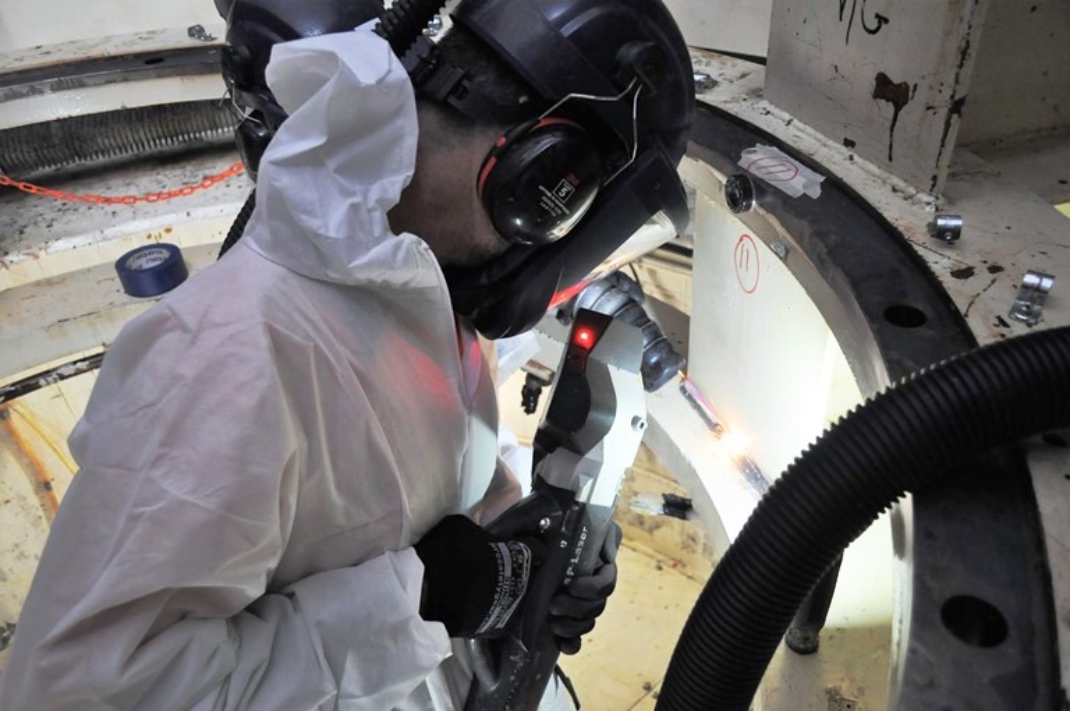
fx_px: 801
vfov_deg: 47.8
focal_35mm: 27
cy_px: 356
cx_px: 535
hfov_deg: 67.4
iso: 800
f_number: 4
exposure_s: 1/60
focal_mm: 18
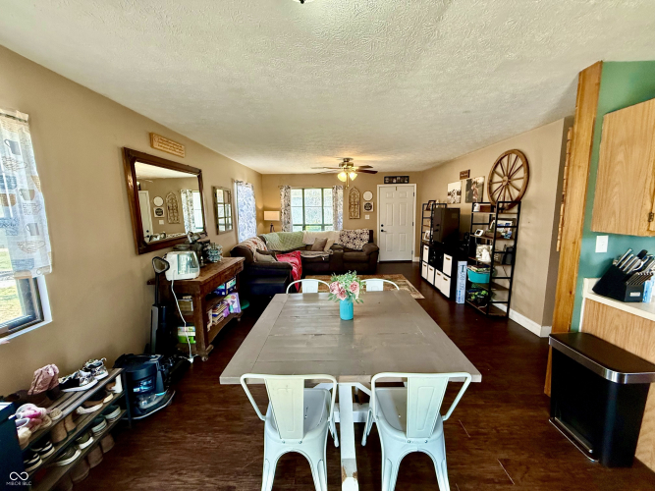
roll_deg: +1.5
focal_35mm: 14
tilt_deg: -7.6
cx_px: 328
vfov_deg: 85.7
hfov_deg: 102.1
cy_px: 246
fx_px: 265
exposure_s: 1/120
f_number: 2.2
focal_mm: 2.22
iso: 400
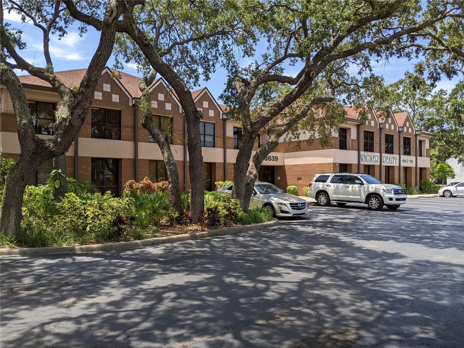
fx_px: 362
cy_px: 174
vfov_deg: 51.4
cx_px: 232
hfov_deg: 65.3
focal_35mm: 27
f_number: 1.8
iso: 48
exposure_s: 1/1381
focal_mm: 4.44
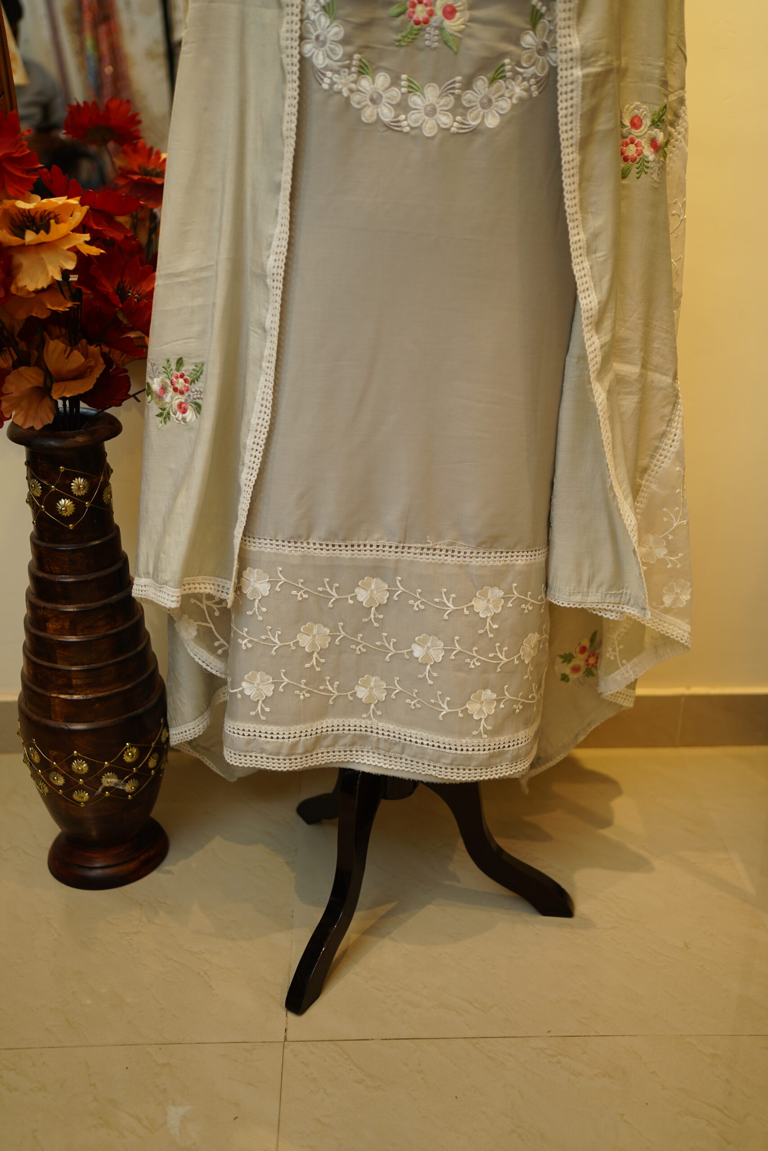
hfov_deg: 37.9
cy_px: 576
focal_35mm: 35
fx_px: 1120
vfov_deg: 54.4
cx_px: 384
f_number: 2.2
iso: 160
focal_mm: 35
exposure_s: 1/125
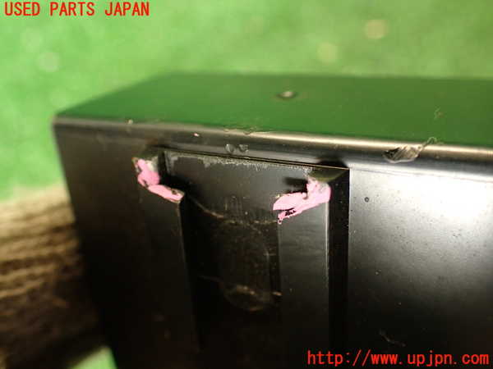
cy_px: 184
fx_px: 456
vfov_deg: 44.2
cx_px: 246
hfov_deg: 56.8
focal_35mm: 32
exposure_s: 1/30
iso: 400
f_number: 2.4
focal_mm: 5.79
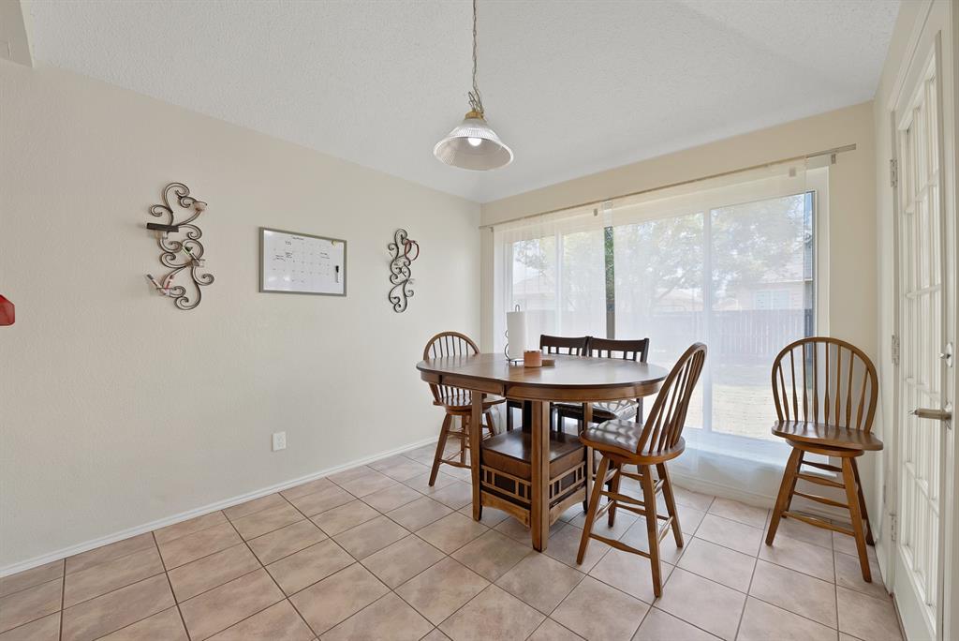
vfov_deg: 90.1
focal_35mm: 12
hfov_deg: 112.6
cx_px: 480
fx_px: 320
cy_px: 320
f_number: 9
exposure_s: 1/8
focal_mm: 12
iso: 640
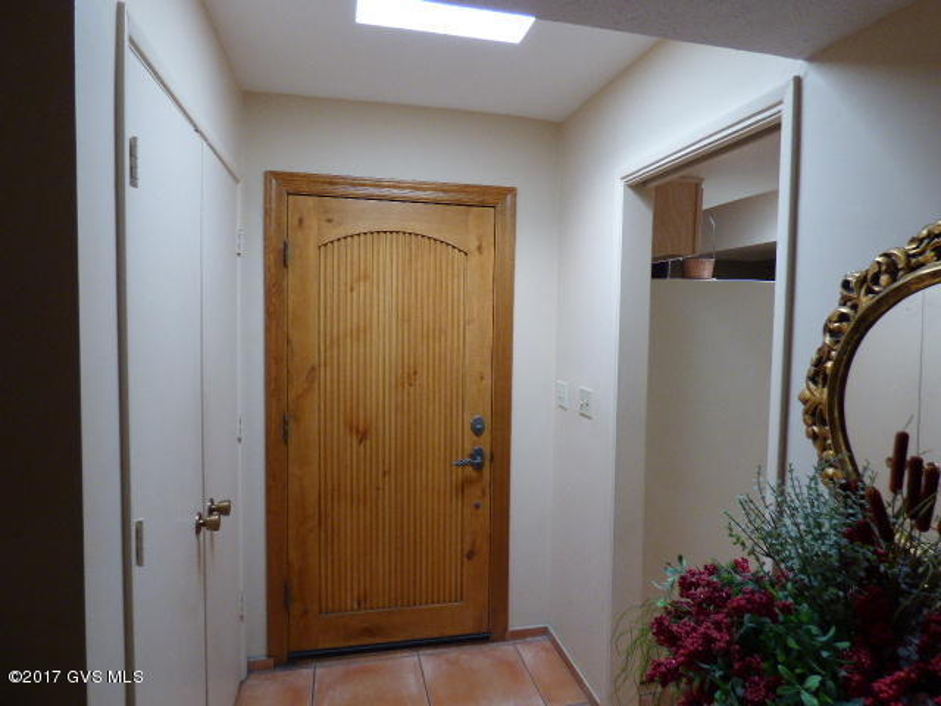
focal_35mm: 20
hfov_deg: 81.7
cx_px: 470
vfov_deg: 66.0
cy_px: 353
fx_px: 544
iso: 320
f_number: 2.8
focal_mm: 3.58
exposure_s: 1/125
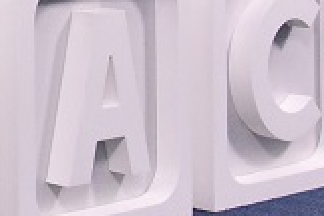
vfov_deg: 8.8
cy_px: -163
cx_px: -704
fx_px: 1340
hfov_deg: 9.8
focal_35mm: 149
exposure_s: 1/250
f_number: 5.6
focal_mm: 20
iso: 3200
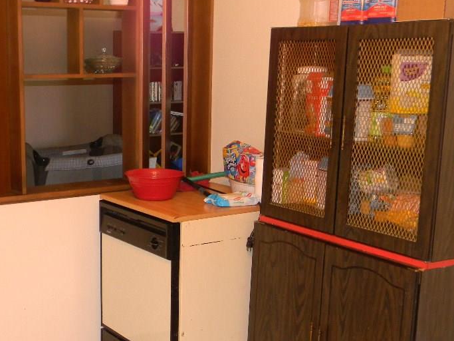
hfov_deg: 34.9
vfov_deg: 27.0
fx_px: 708
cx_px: 123
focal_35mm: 54
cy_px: 182
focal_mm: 6.4
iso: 200
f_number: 3.7
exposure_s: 1/30
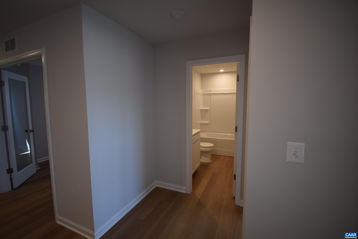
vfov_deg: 77.4
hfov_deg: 100.3
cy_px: 120
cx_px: 179
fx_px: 149
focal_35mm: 15
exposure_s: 1/60
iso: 400
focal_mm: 10
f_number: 4.5
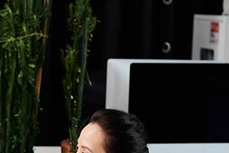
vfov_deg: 8.1
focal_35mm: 169
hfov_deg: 11.7
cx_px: -108
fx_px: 1075
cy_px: 179
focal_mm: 50
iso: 250
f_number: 3.5
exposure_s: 1/200
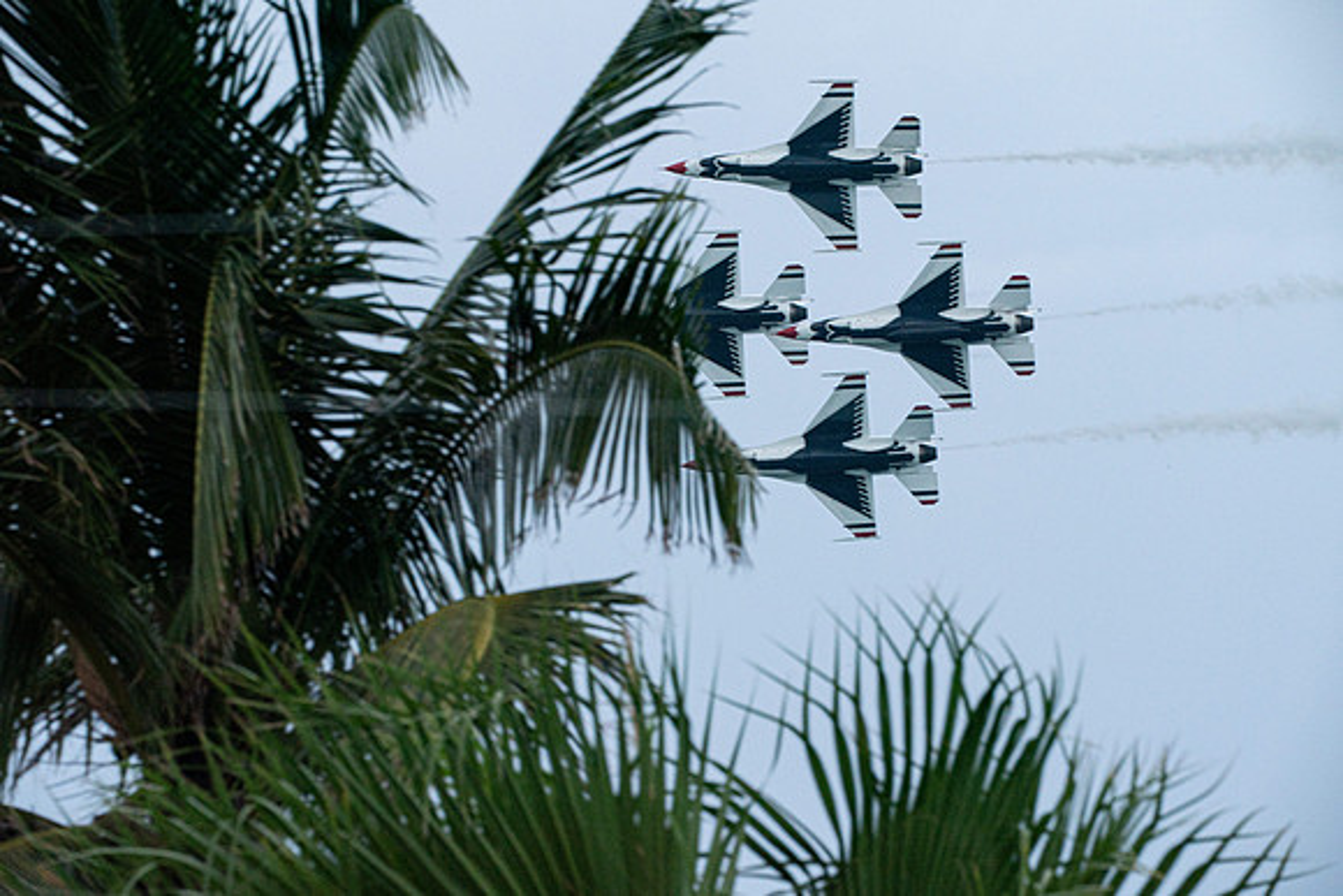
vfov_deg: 3.4
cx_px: 672
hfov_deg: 5.2
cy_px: 448
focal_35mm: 400
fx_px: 14925
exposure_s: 1/1600
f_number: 25
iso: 640
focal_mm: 400
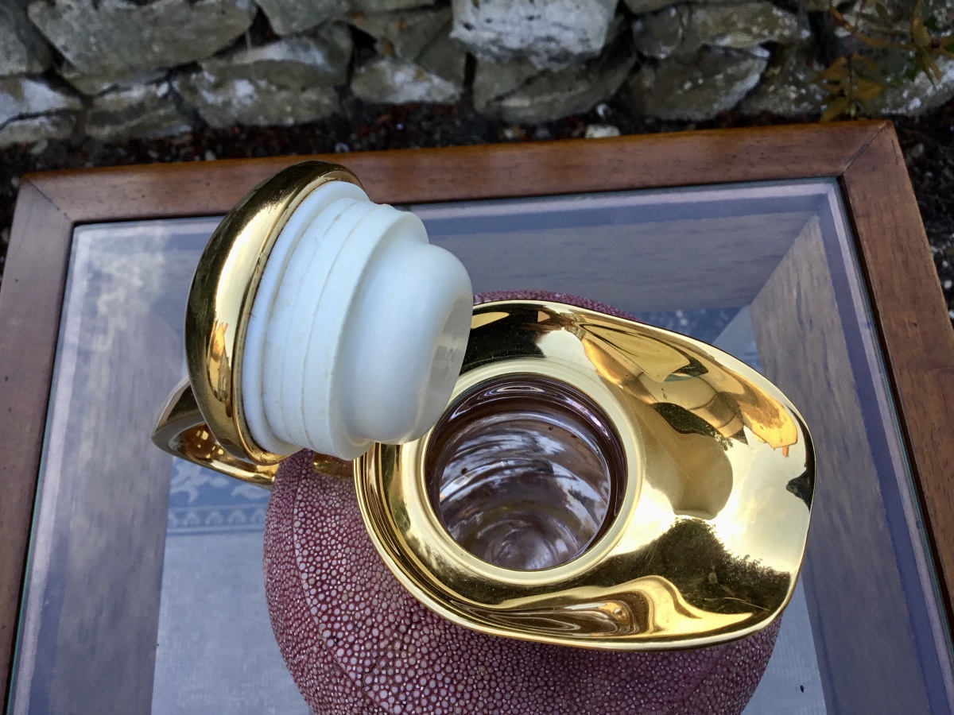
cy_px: 358
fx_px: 854
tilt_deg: -65.7
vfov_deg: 45.4
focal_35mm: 31
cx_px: 477
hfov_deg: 58.4
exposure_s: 1/100
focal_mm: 3.3
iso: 40
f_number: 2.4
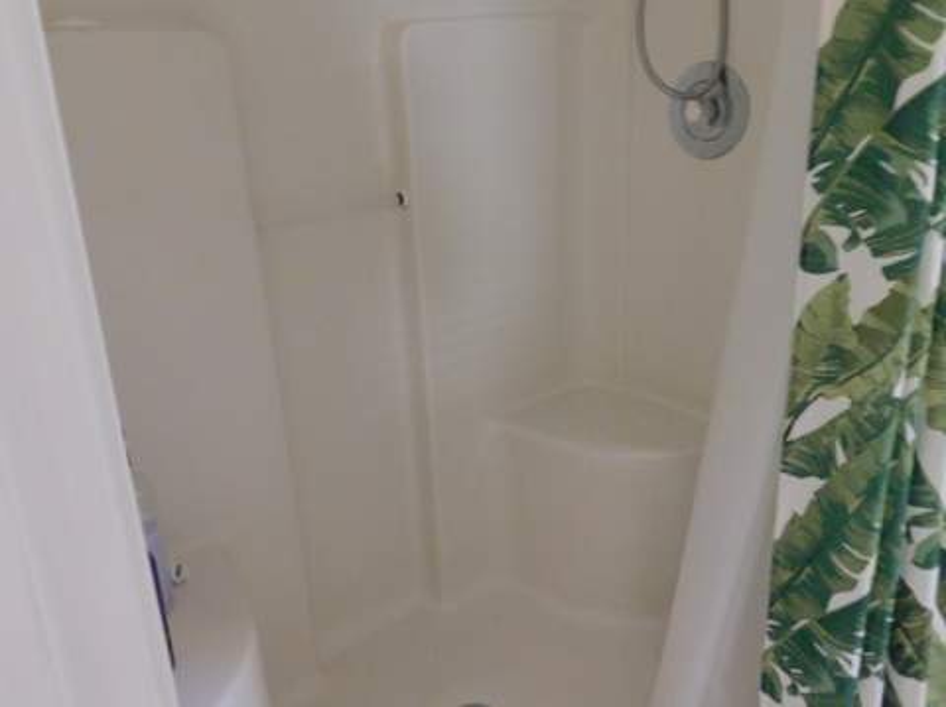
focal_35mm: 30
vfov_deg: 46.7
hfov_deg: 60.0
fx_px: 819
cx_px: 473
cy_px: 354
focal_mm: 5.3
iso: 800
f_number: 3.2
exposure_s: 1/3
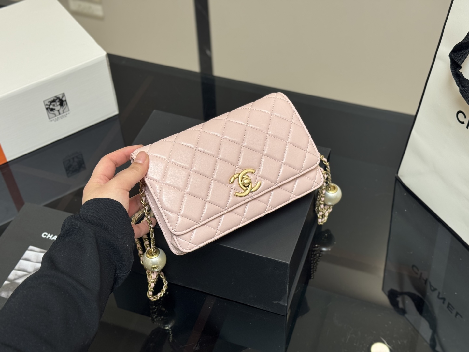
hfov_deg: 39.7
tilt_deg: -47.3
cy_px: 176
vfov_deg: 30.3
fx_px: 650
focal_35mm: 48
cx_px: 234
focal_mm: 6.76
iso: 100
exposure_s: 1/81
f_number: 1.78
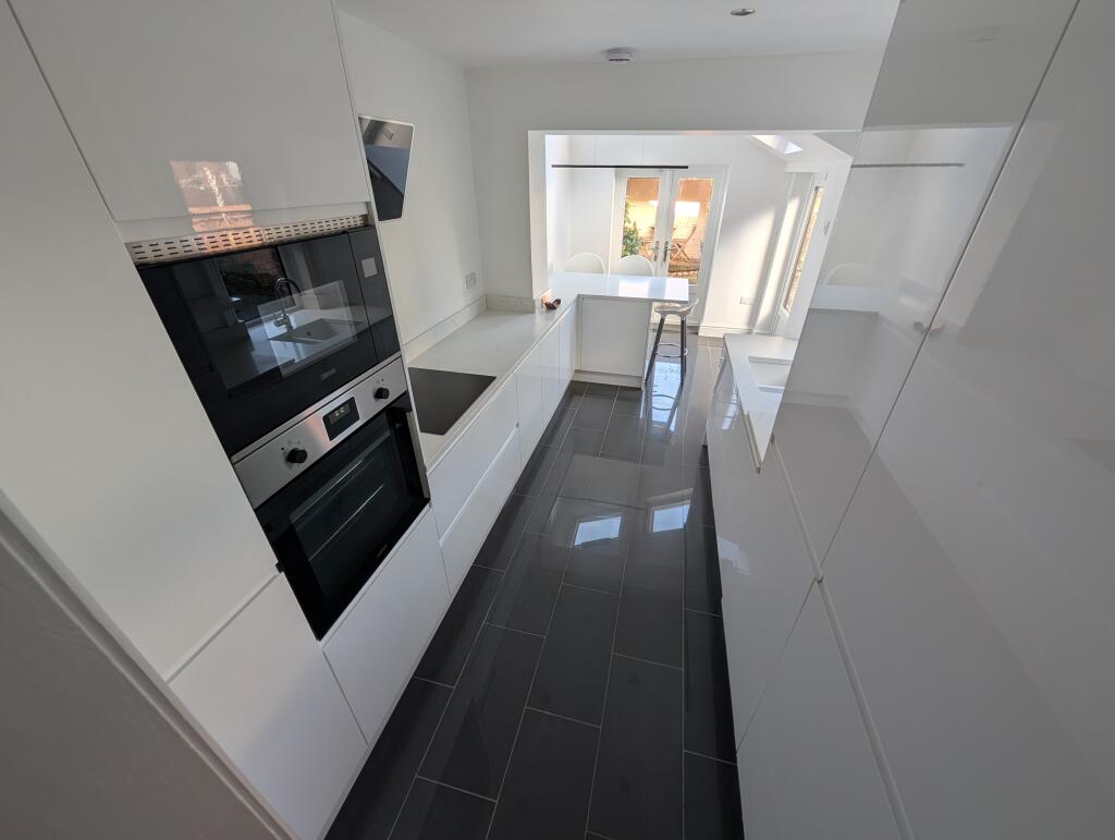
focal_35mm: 12
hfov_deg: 110.5
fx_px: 387
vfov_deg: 94.6
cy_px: 420
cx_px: 558
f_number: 1.7
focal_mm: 2.02
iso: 45
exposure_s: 1/86.7
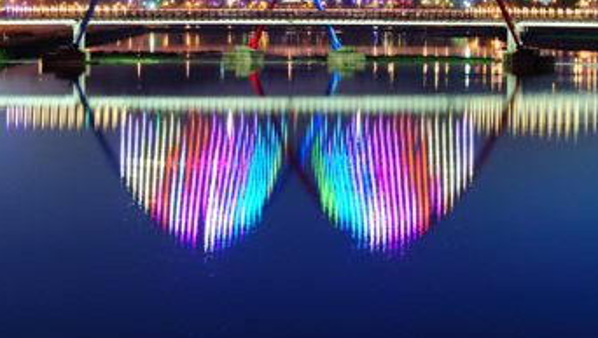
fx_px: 2063
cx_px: 290
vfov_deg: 9.3
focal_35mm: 130
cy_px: 64
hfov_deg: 16.5
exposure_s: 15
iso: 200
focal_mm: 85
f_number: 8
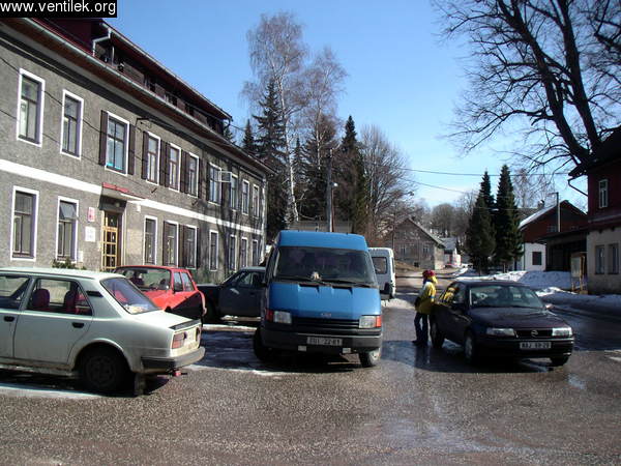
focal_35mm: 37
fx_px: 664
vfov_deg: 38.7
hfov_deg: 50.1
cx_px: 310
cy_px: 233
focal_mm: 5.7
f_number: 2.8
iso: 50
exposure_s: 1/750
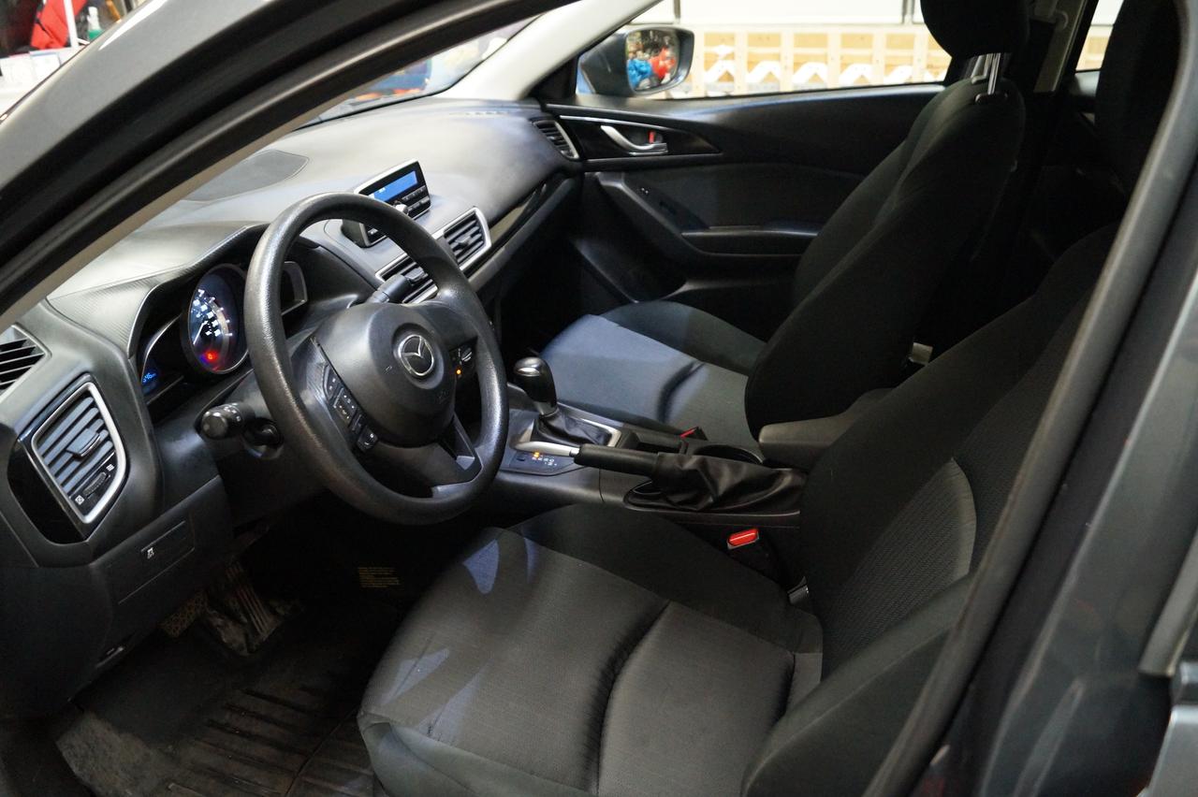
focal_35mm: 27
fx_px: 898
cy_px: 398
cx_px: 599
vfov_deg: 47.9
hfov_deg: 67.4
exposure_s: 1/50
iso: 3200
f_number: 3.5
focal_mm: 18
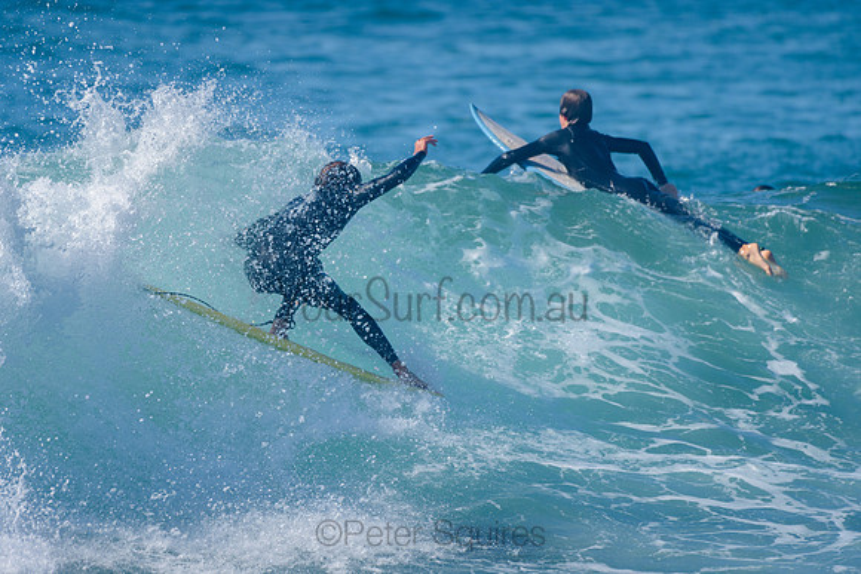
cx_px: 333
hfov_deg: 3.4
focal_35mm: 613
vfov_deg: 2.2
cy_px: 297
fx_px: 14659
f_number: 5.6
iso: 160
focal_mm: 500
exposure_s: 1/2000
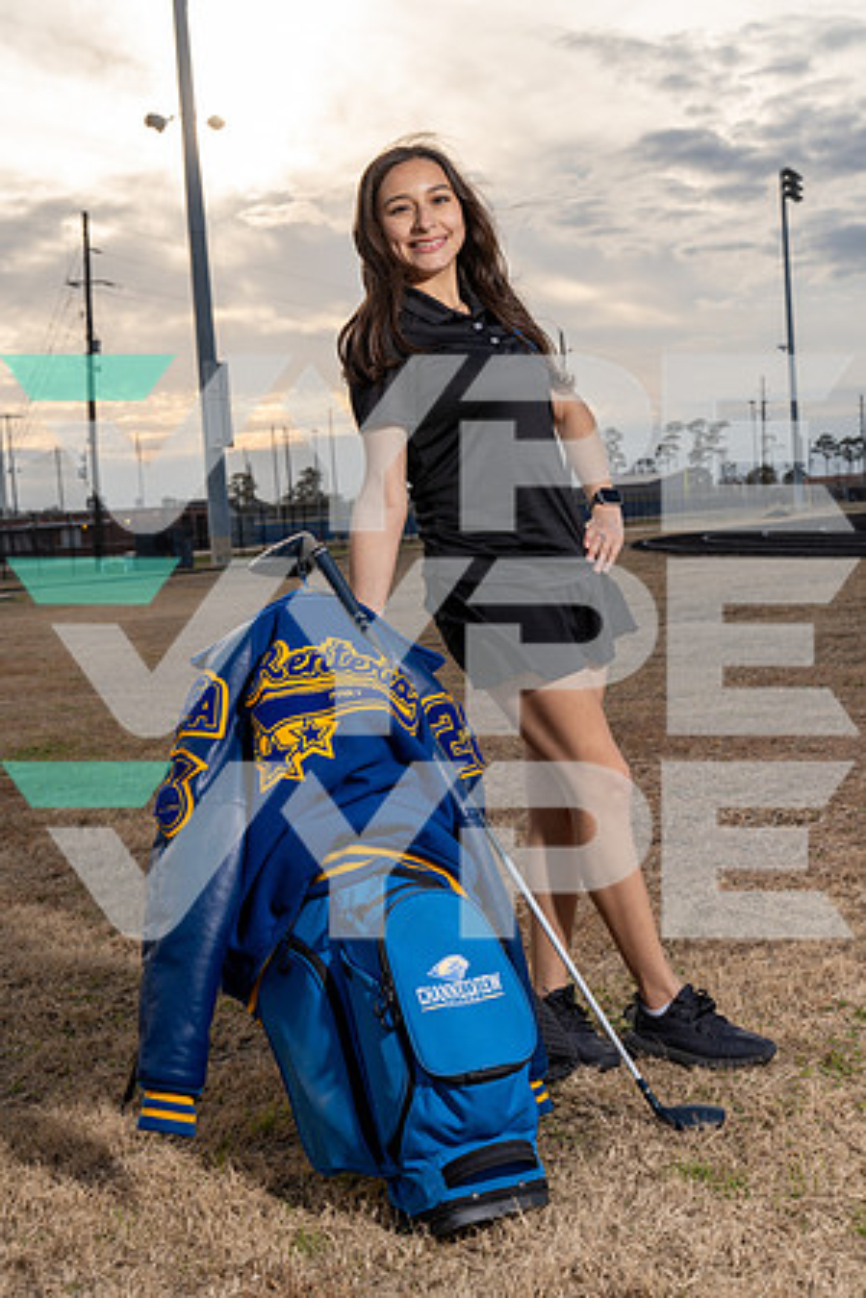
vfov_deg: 40.3
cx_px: 433
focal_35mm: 49
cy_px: 649
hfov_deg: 27.5
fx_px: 1768
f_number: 8
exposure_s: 1/250
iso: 160
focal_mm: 49
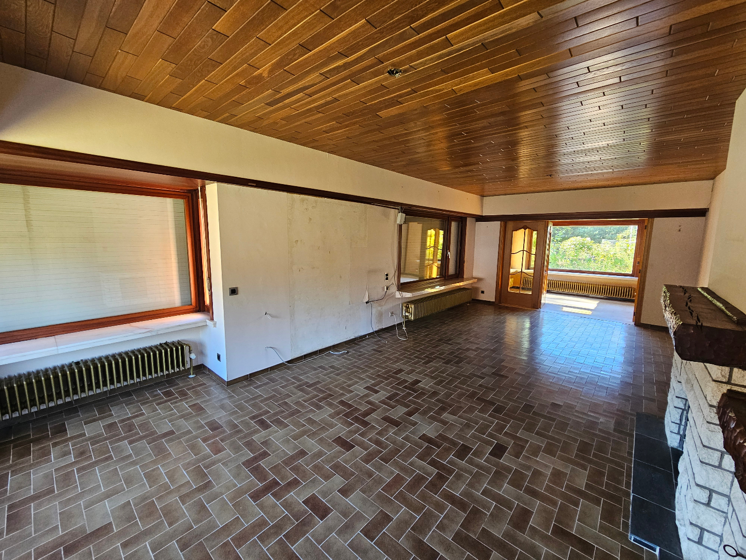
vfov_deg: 89.9
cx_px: 373
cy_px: 280
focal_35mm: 13
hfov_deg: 106.2
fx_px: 280
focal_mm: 2.2
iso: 160
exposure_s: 1/50
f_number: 2.2
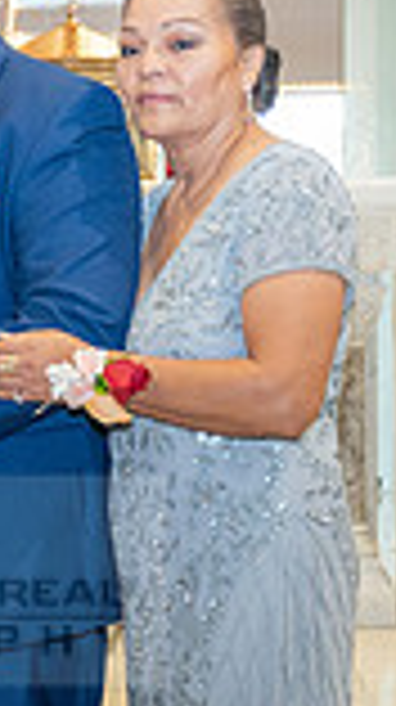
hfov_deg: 8.0
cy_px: 580
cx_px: -150
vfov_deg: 14.3
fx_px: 2789
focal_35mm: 149
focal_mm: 33
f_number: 4
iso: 2500
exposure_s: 1/125
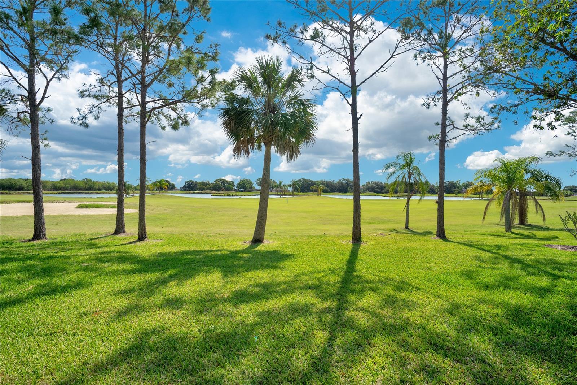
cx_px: 288
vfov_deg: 73.7
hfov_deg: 96.7
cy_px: 192
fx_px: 256
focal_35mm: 16
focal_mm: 16
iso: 100
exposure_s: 1/160
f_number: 11
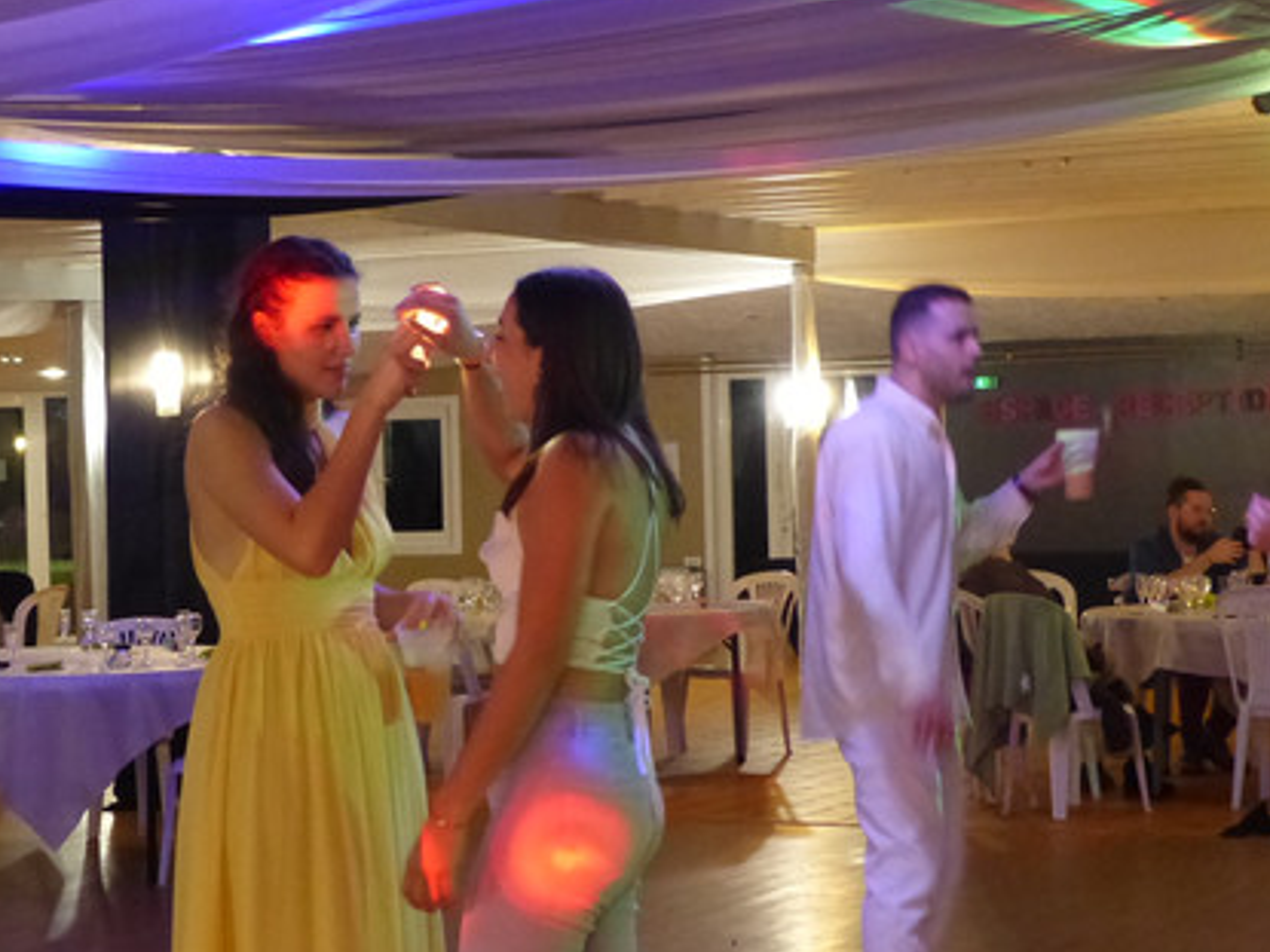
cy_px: 591
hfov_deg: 21.4
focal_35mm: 91
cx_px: 379
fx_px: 3338
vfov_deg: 16.2
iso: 800
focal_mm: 10.5
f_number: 2.8
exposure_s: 1/25
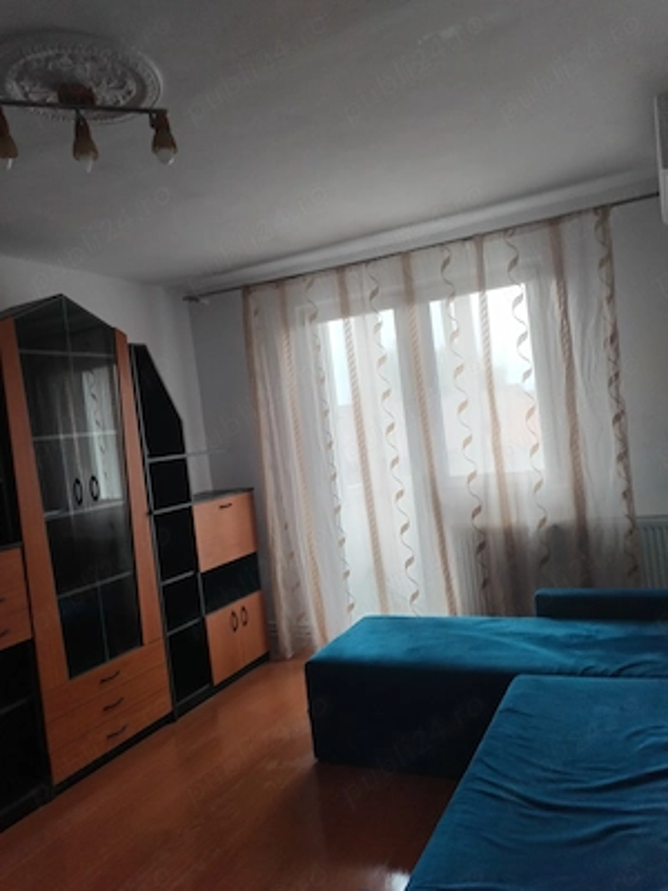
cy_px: 446
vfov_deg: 67.3
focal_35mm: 26
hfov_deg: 53.1
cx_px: 334
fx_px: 669
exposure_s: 1/60
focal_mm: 4.75
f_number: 1.8
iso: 132
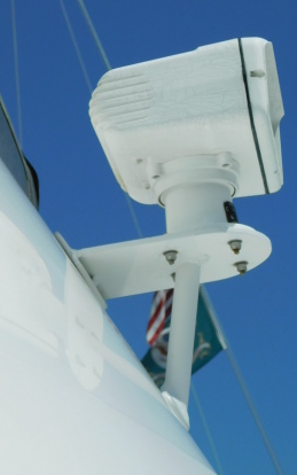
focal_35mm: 123
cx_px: 164
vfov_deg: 17.0
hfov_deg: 10.7
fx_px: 1592
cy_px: 196
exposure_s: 1/800
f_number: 8.8
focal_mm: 14.2
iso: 125
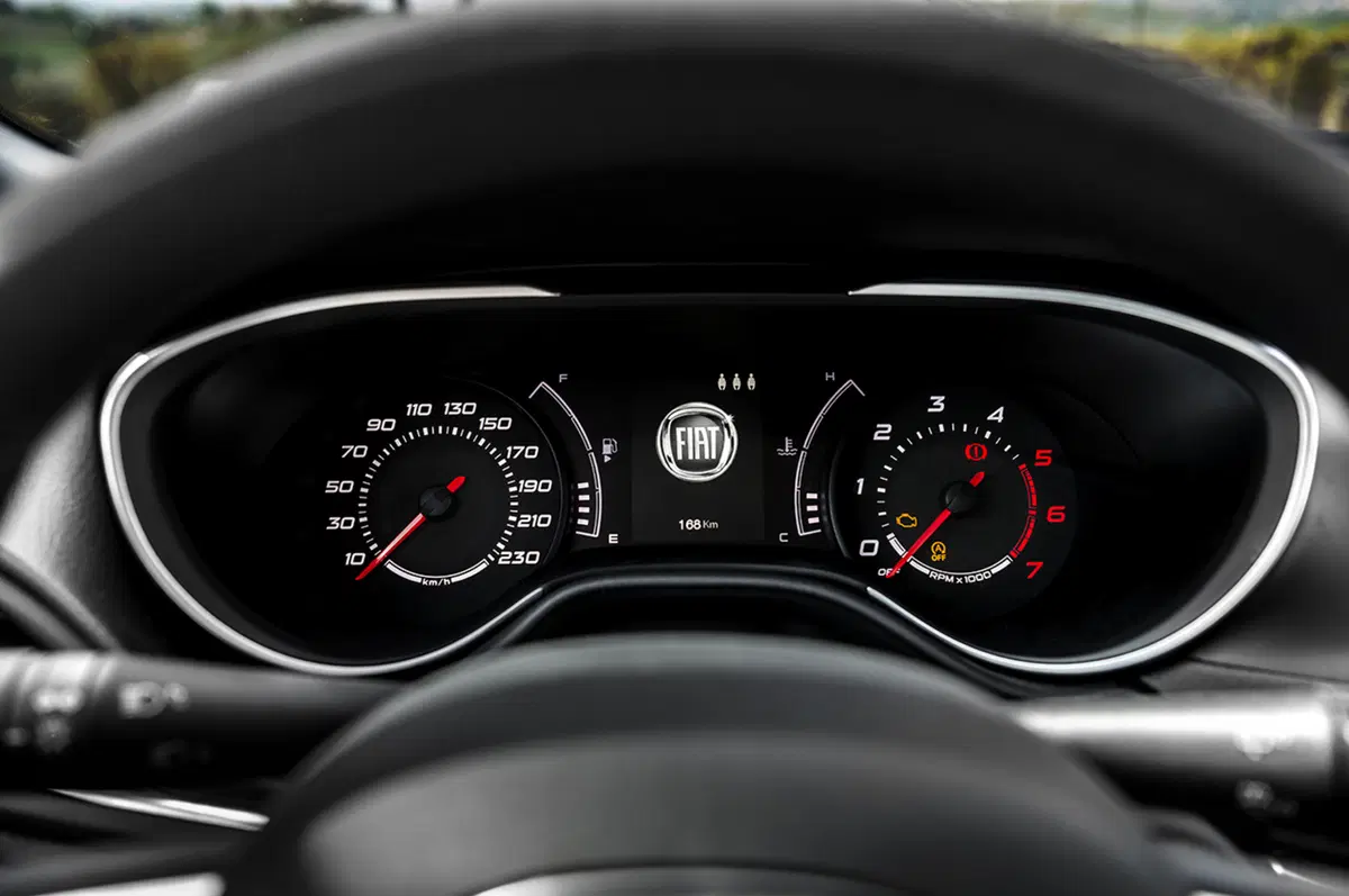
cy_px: 448
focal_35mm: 36
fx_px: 1347
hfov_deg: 53.2
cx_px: 674
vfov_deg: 36.8
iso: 200
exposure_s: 1/60
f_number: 4.5
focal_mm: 36
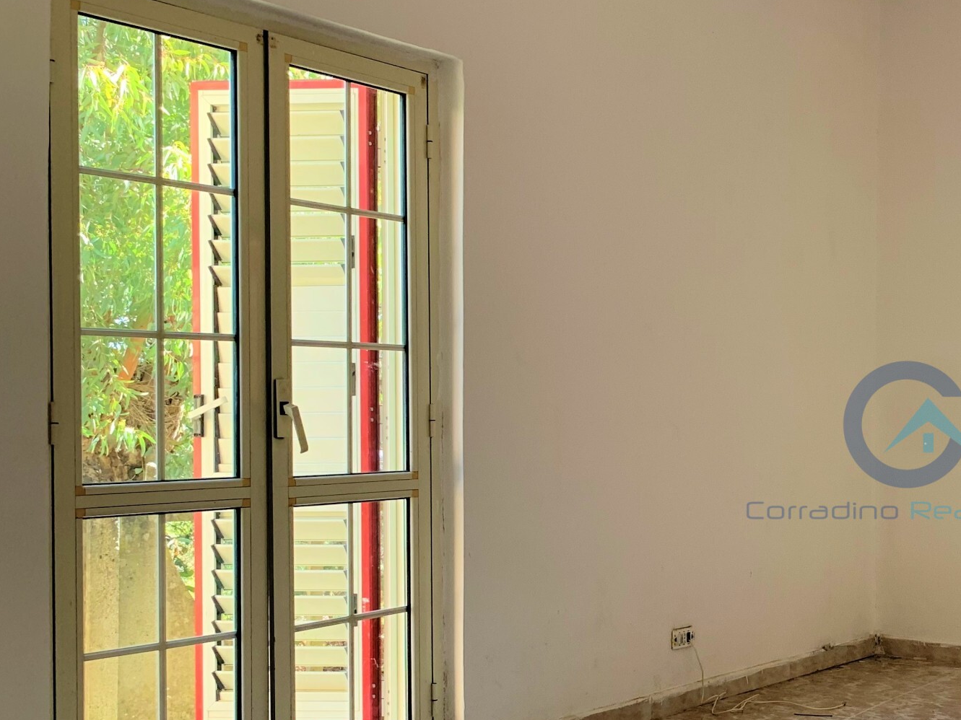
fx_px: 1388
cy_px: 440
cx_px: 921
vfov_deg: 29.0
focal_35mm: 50
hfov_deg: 35.2
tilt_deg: +1.3
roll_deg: -0.5
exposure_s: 1/121
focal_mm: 4.25
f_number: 1.8
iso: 64
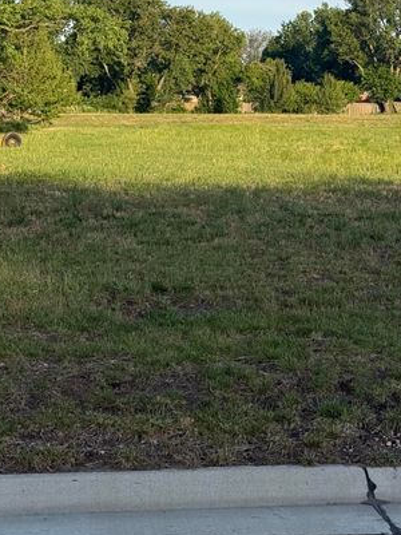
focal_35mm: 80
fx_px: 1236
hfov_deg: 18.3
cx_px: 318
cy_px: 150
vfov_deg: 24.2
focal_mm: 6.76
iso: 64
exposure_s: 1/3378
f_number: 1.78
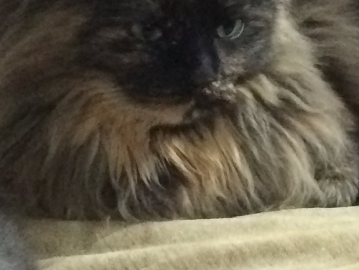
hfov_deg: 10.6
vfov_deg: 7.9
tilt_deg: -11.8
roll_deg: +0.2
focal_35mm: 182
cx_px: 487
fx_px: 1888
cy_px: -192
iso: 400
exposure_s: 1/15
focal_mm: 4.15
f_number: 2.2
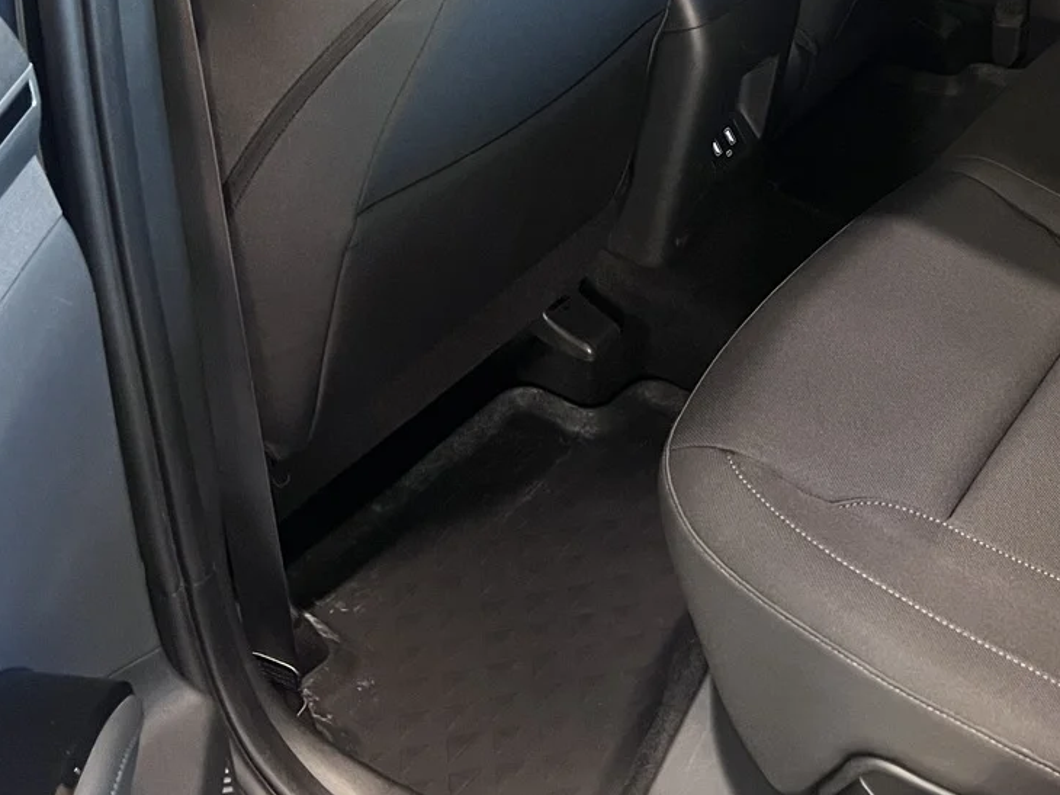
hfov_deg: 32.5
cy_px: 74
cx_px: 897
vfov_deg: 24.9
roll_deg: -0.5
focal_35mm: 57
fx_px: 1745
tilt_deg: -27.7
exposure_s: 1/37
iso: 640
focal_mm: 5.7
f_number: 1.5
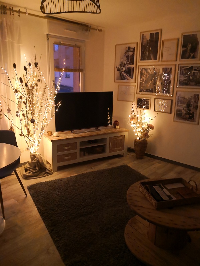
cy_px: 133
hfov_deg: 51.4
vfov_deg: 65.3
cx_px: 100
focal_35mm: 27
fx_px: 208
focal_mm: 3.95
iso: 500
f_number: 1.6
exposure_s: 1/20
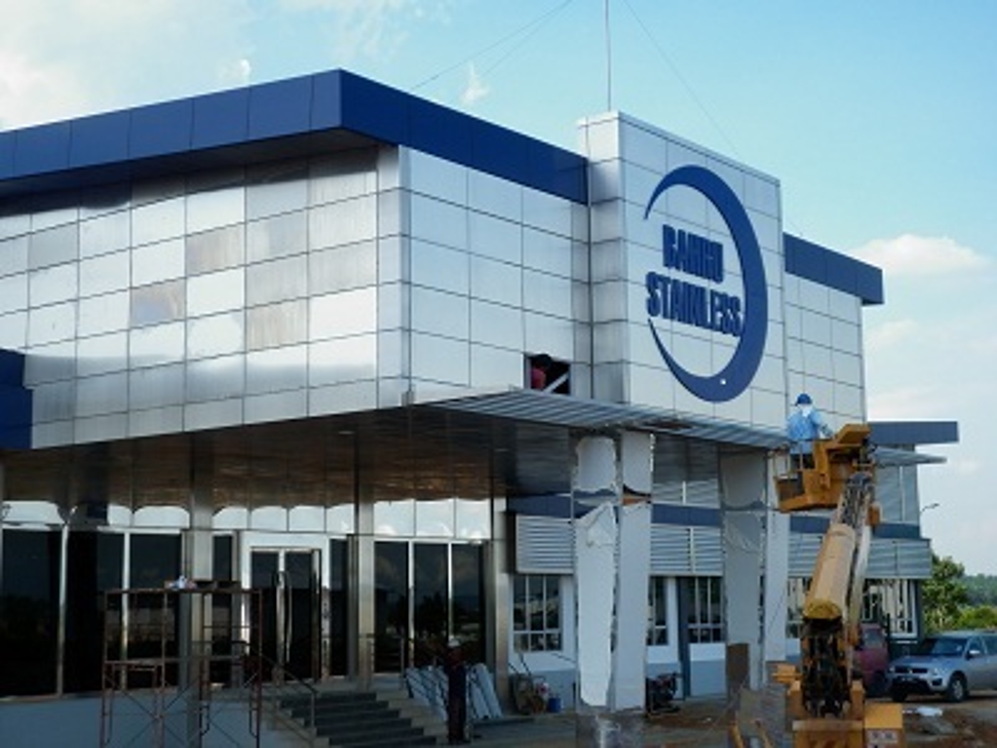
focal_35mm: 56
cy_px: 374
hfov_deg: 34.3
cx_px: 498
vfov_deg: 26.1
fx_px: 1613
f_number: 4.1
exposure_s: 1/500
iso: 80
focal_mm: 10
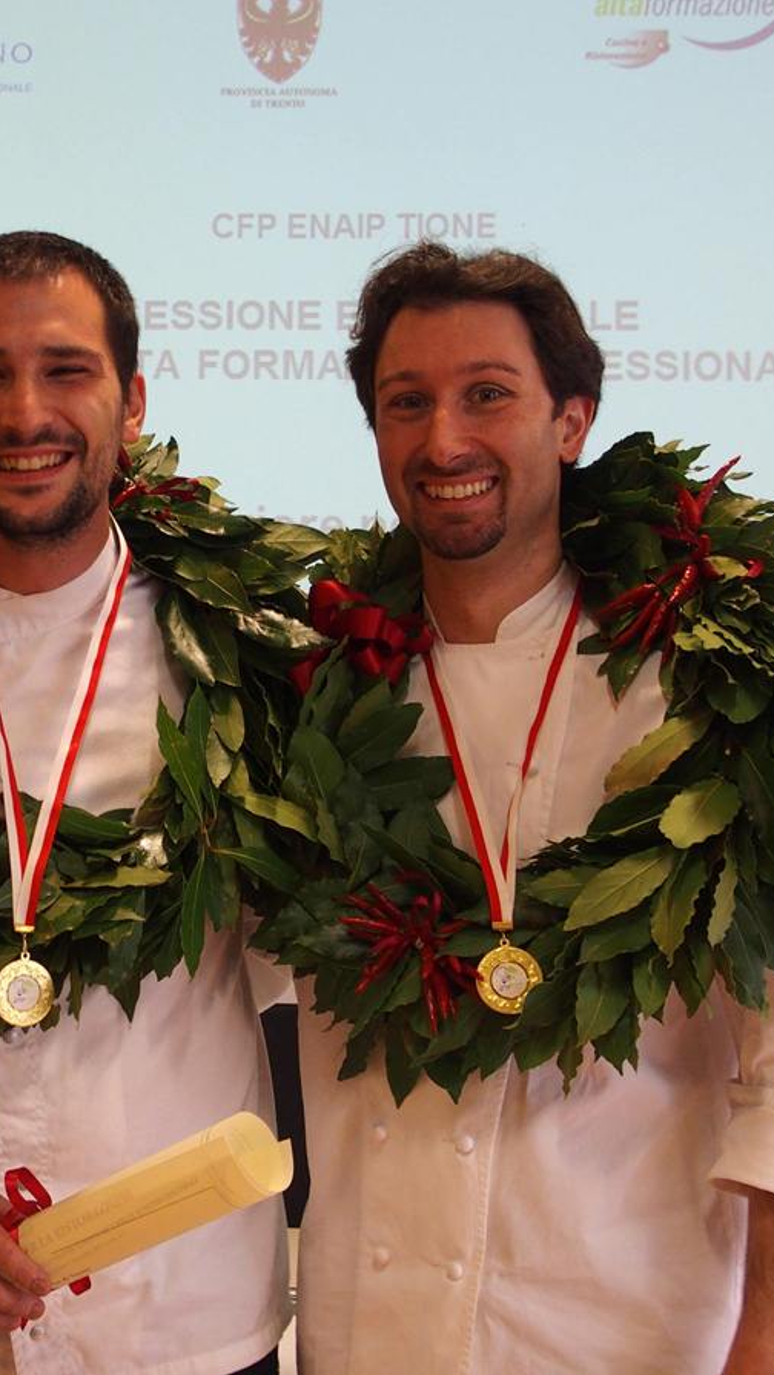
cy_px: 690
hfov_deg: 16.4
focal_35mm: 73
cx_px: 97
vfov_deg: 29.0
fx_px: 2661
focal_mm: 10.8
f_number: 2.8
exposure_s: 1/80
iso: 200
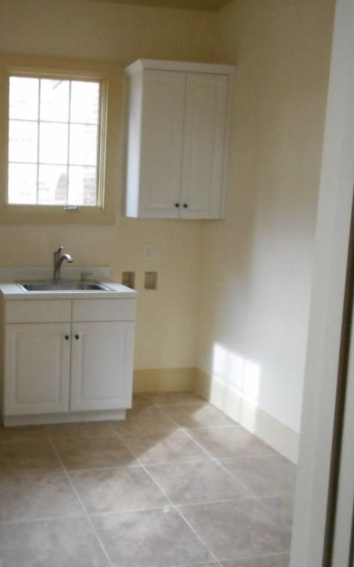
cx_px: 65
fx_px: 556
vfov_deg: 54.0
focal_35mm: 36
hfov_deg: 34.1
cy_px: 282
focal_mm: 4.5
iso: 800
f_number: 3.7
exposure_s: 1/80
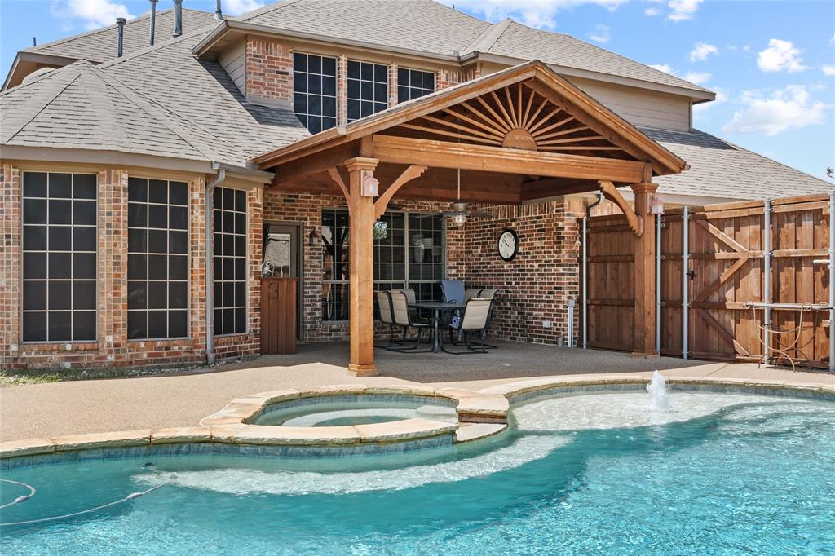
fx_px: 788
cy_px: 278
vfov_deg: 38.9
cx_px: 418
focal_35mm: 34
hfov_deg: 55.8
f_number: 10
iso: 400
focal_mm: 23
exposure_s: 1/50
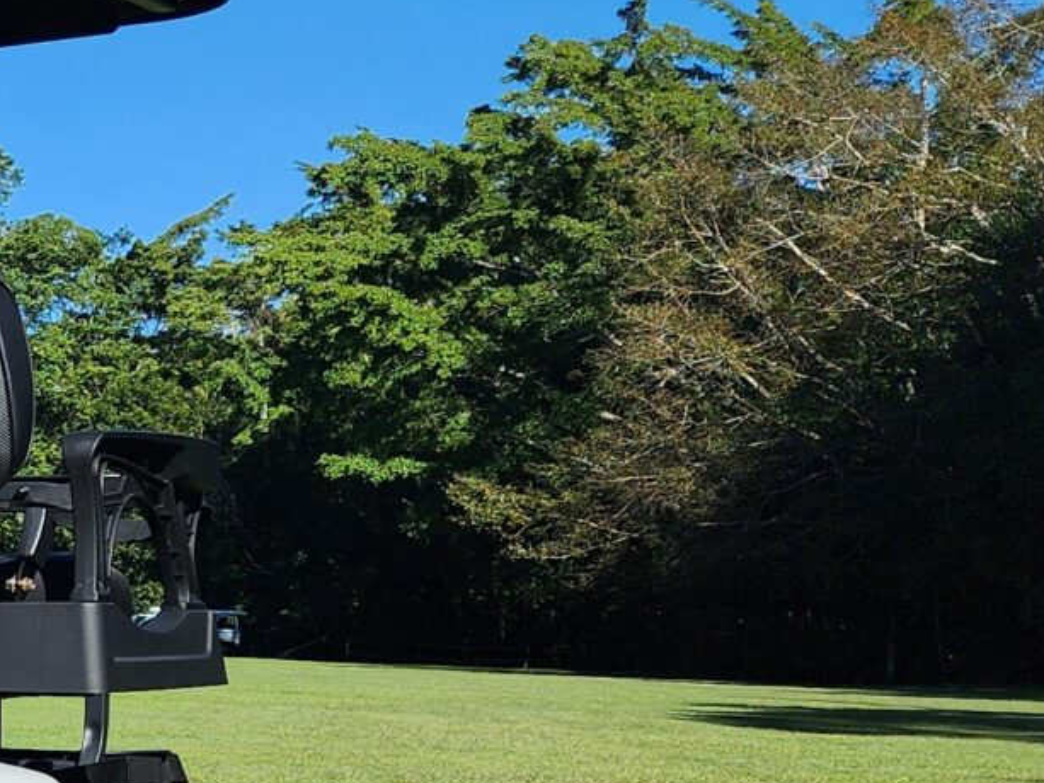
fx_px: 2896
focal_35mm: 96
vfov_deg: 15.3
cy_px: 671
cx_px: -915
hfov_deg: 16.5
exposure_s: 1/1235
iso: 12
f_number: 1.8
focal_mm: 6.4
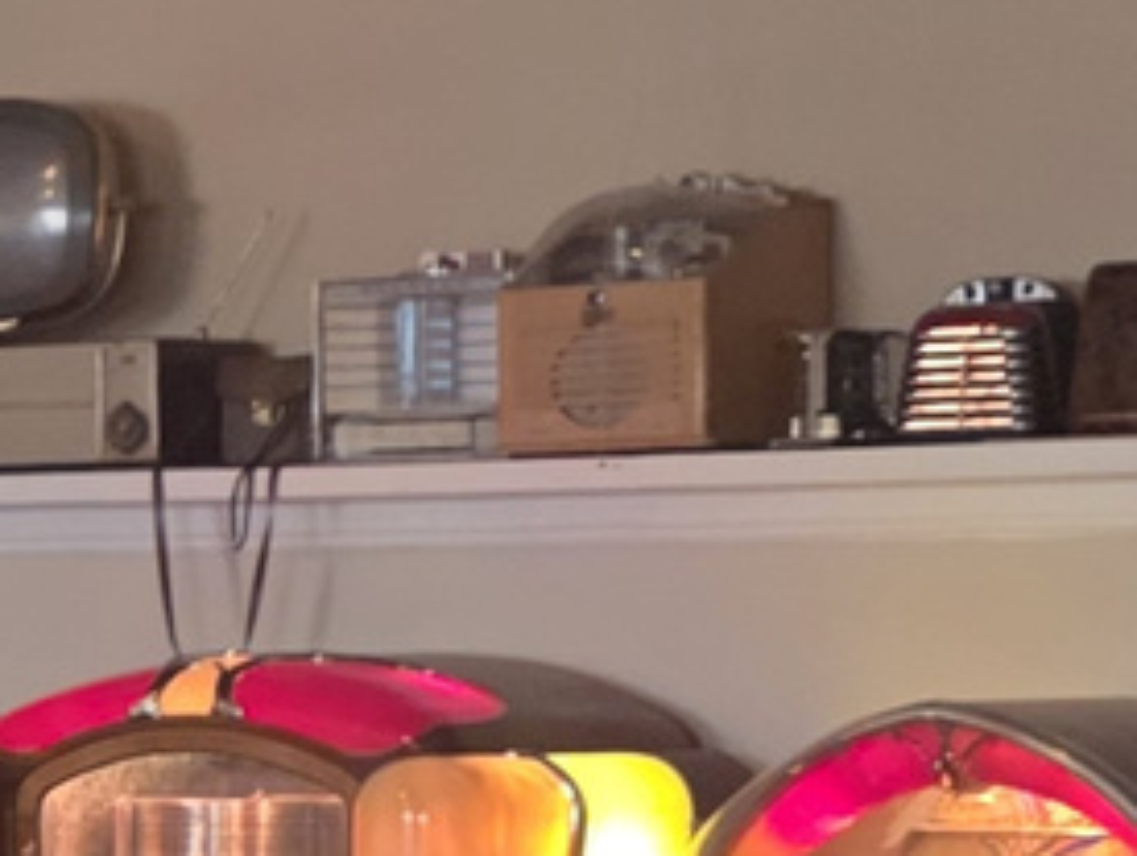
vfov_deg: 8.7
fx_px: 5624
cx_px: -2369
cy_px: 600
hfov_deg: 9.1
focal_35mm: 171
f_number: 1.7
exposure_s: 1/120
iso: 800
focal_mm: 6.3
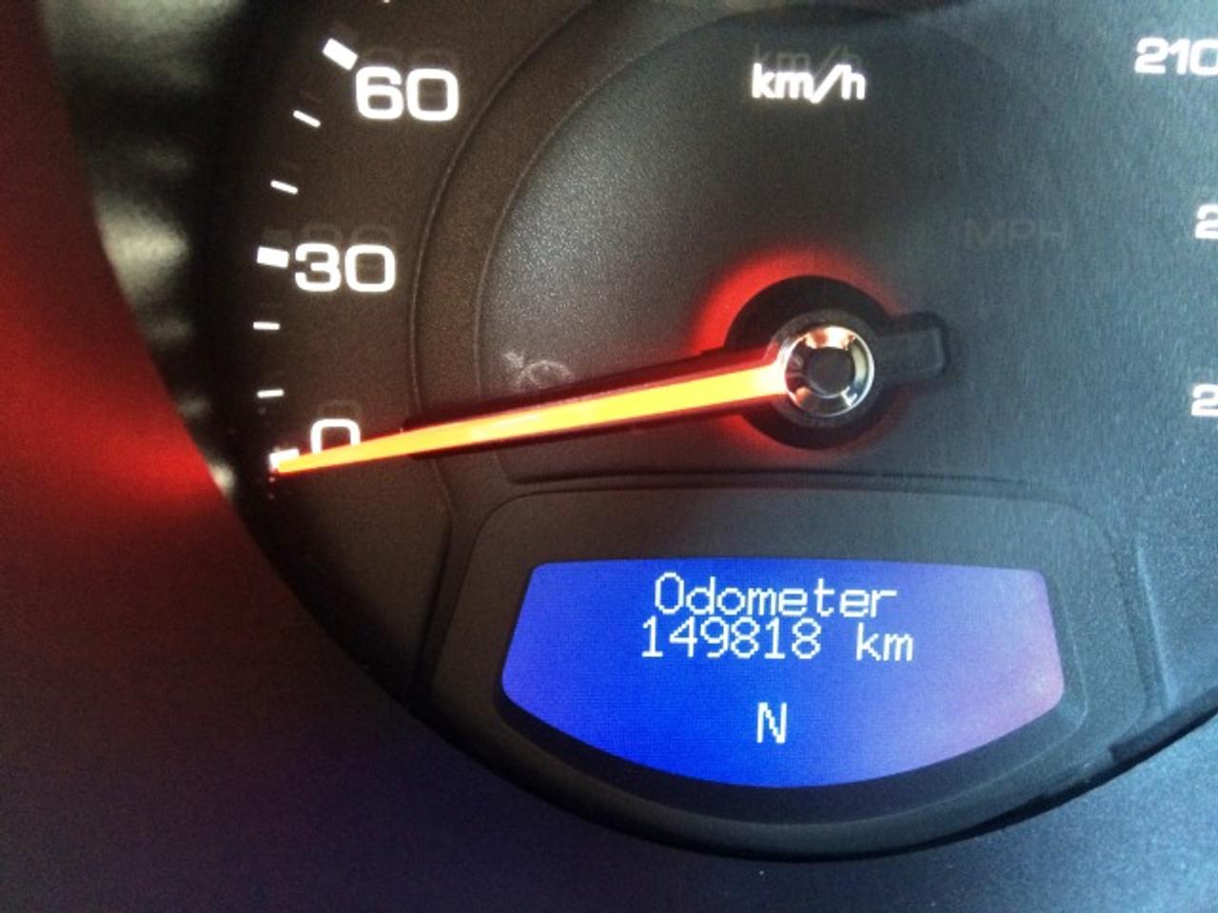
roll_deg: -3.3
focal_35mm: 29
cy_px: 456
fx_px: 1020
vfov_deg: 48.2
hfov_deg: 61.7
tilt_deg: -30.8
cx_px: 609
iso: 250
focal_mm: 4.15
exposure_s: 1/15
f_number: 2.2
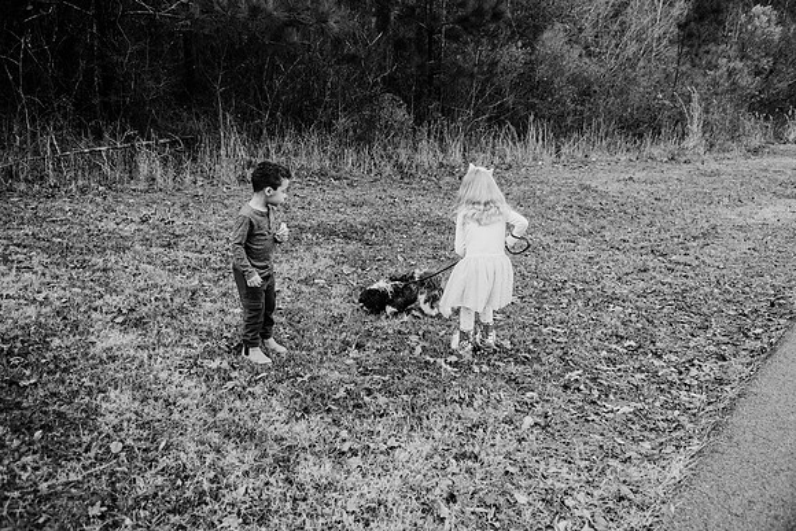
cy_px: 266
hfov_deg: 58.7
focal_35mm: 32
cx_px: 398
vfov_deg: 41.1
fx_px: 708
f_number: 4
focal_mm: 32
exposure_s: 1/800
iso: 800
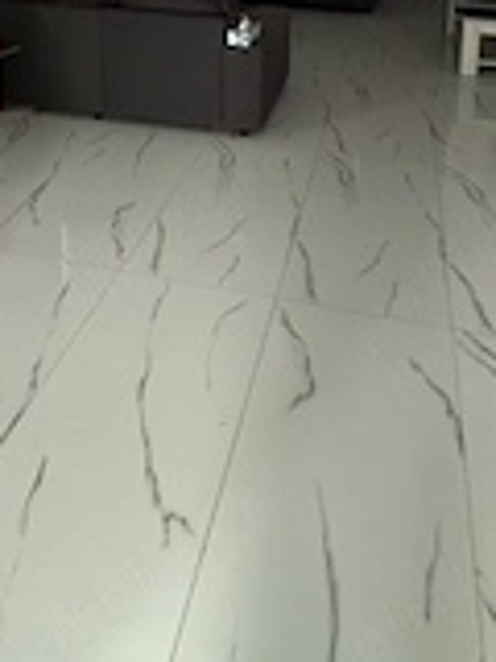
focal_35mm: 35
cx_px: 244
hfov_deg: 40.7
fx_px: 669
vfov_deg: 43.4
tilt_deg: -9.0
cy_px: -29
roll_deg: -0.5
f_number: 2.2
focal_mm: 2.22
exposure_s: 1/60
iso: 640
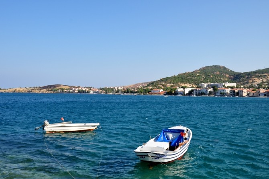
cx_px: 134
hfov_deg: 53.2
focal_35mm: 36
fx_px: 269
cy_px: 90
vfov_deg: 36.8
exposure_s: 1/250
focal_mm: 24
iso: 200
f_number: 10
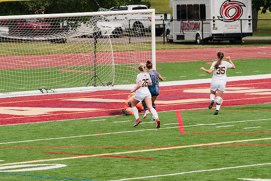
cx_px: 135
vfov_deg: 4.2
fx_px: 2446
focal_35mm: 325
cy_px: 73
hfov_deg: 6.3
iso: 500
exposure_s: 1/1600
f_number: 5.6
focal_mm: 200
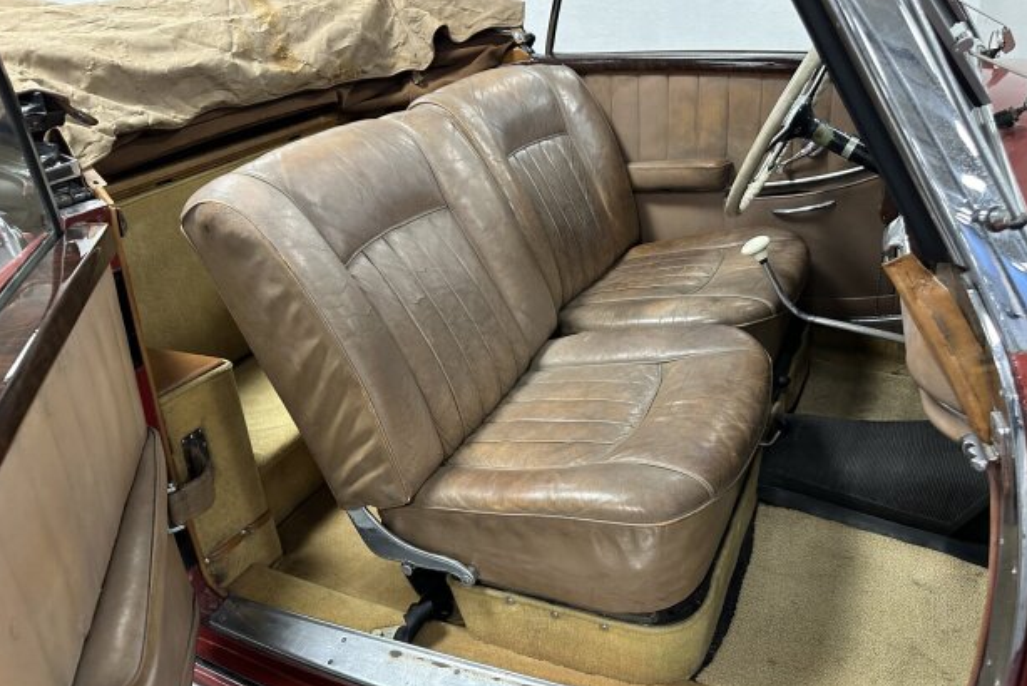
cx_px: 522
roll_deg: +4.5
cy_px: 373
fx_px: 742
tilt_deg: -27.9
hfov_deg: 69.4
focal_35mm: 26
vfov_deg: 49.5
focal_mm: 6.86
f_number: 1.78
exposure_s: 1/50
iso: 400
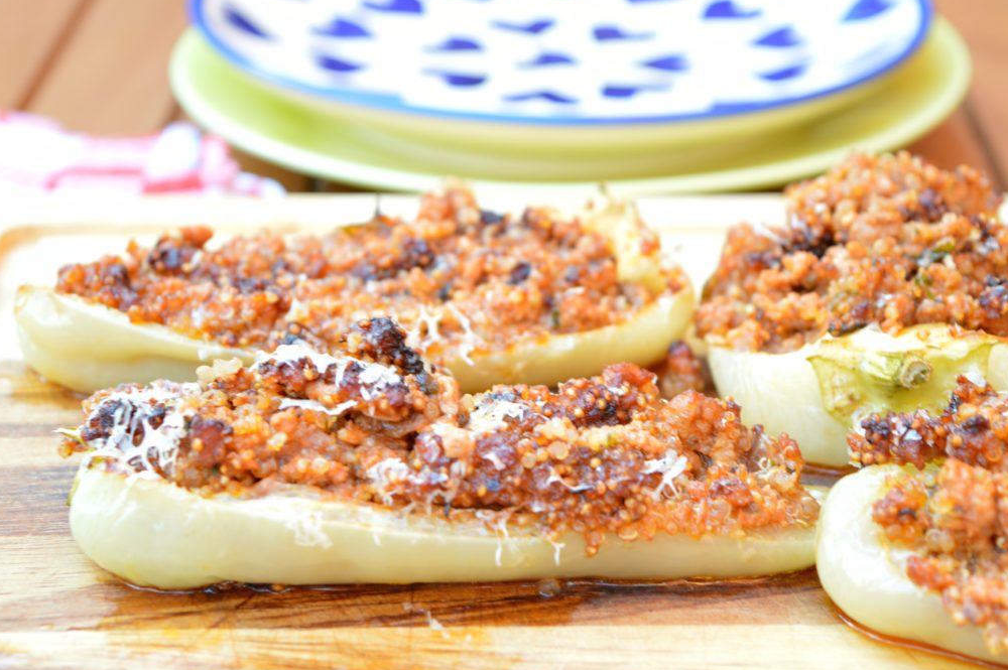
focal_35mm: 85
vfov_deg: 16.1
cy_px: 331
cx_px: 511
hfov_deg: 24.1
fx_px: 2364
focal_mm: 55
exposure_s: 1/13
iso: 100
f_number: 5.6
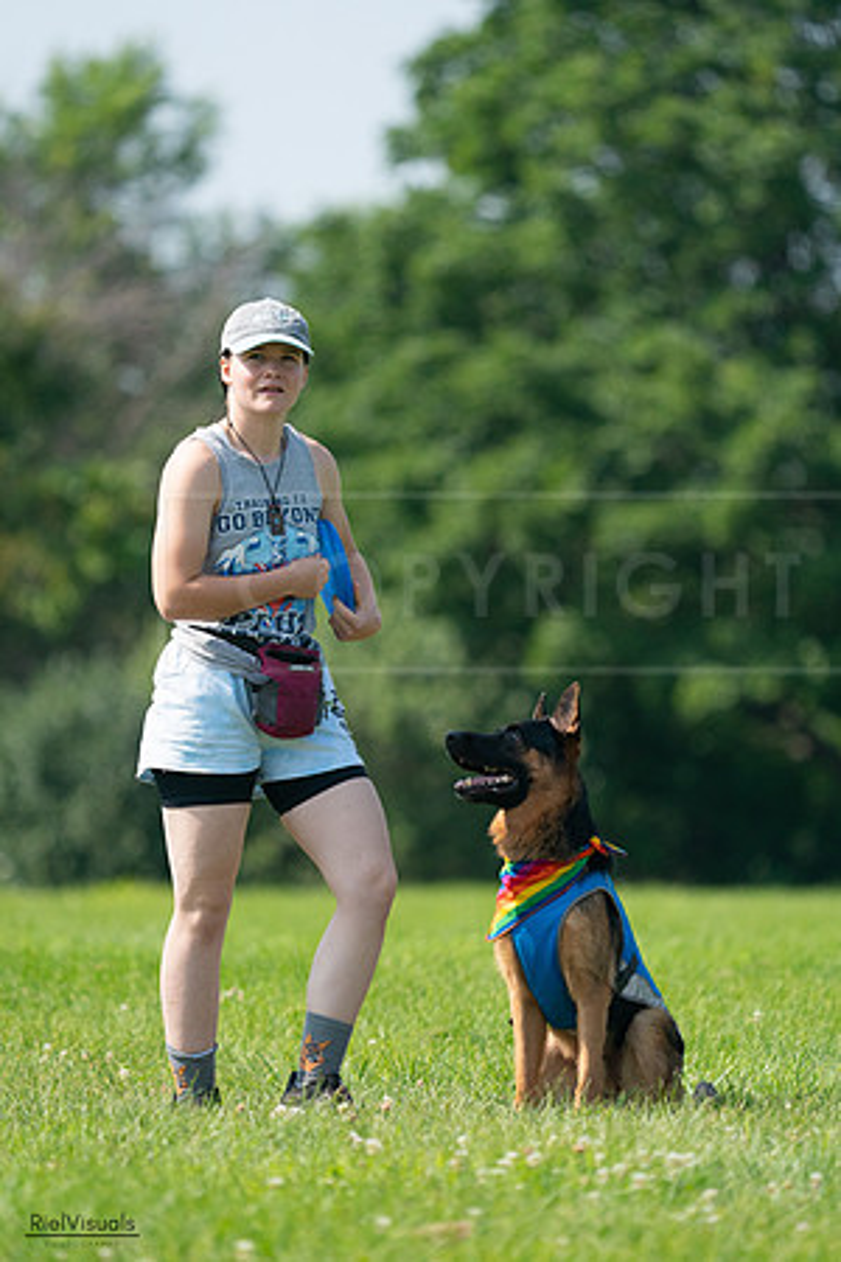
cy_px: 631
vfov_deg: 4.7
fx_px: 15452
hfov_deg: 3.1
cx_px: 420
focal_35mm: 441
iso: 1600
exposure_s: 1/4000
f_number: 6.3
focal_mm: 441
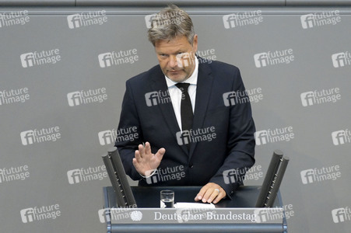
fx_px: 4871
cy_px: 116
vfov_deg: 2.7
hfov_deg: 4.1
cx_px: 176
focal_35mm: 500
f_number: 5.6
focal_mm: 500
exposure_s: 1/400
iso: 8000
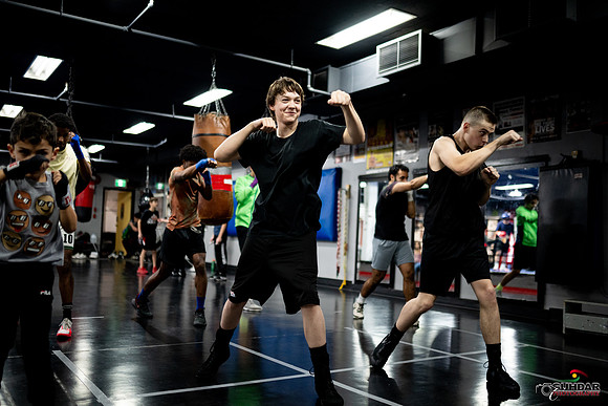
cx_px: 304
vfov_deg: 37.9
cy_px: 203
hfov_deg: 54.4
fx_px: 591
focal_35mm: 35
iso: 2500
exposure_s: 1/500
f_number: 1.4
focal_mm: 35
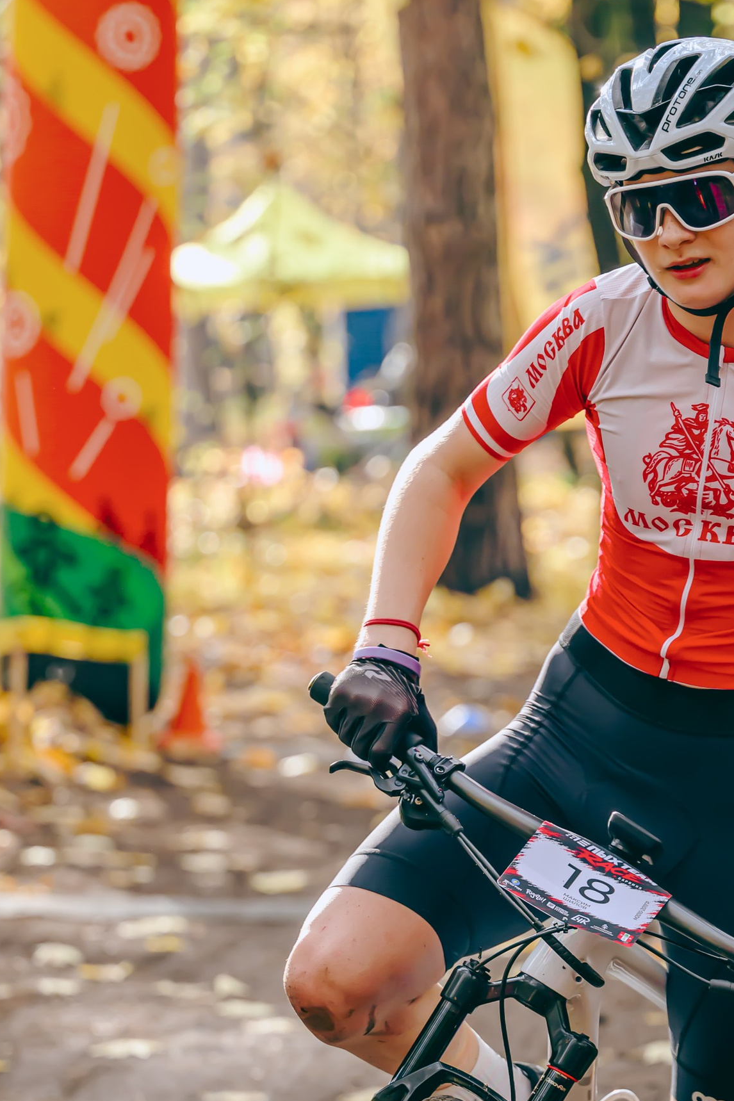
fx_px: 5260
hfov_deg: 8.0
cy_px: 746
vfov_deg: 11.9
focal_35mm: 172
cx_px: 636
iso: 800
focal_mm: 77
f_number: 2.8
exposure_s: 1/1000
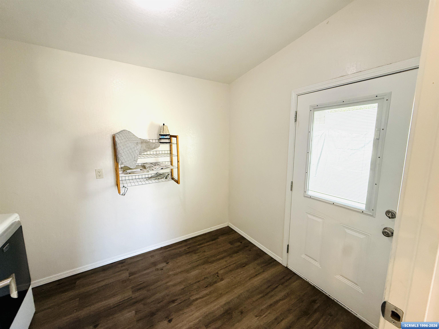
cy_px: 164
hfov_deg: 102.1
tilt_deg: -7.5
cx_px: 220
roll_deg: -0.8
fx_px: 178
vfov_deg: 85.7
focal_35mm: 14
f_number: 2.2
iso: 320
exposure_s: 1/120
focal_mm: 2.22
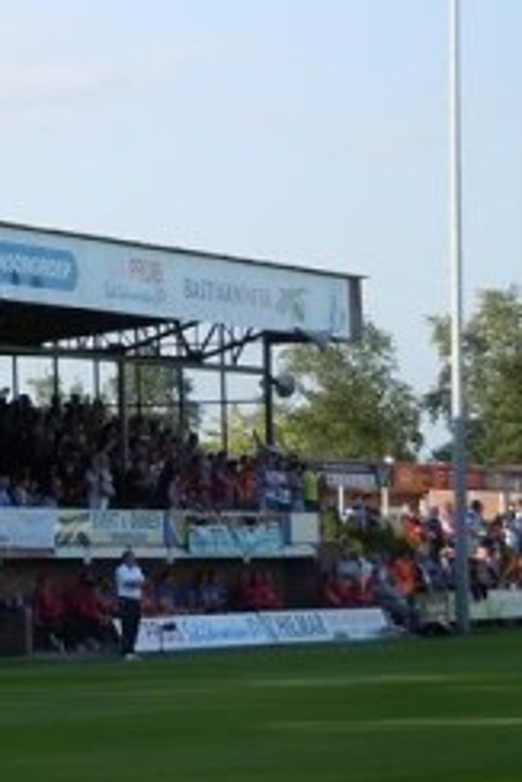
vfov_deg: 11.8
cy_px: 202
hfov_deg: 7.7
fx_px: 3779
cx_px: -426
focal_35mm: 174
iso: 100
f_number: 4.1
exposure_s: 1/320
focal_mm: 12.2
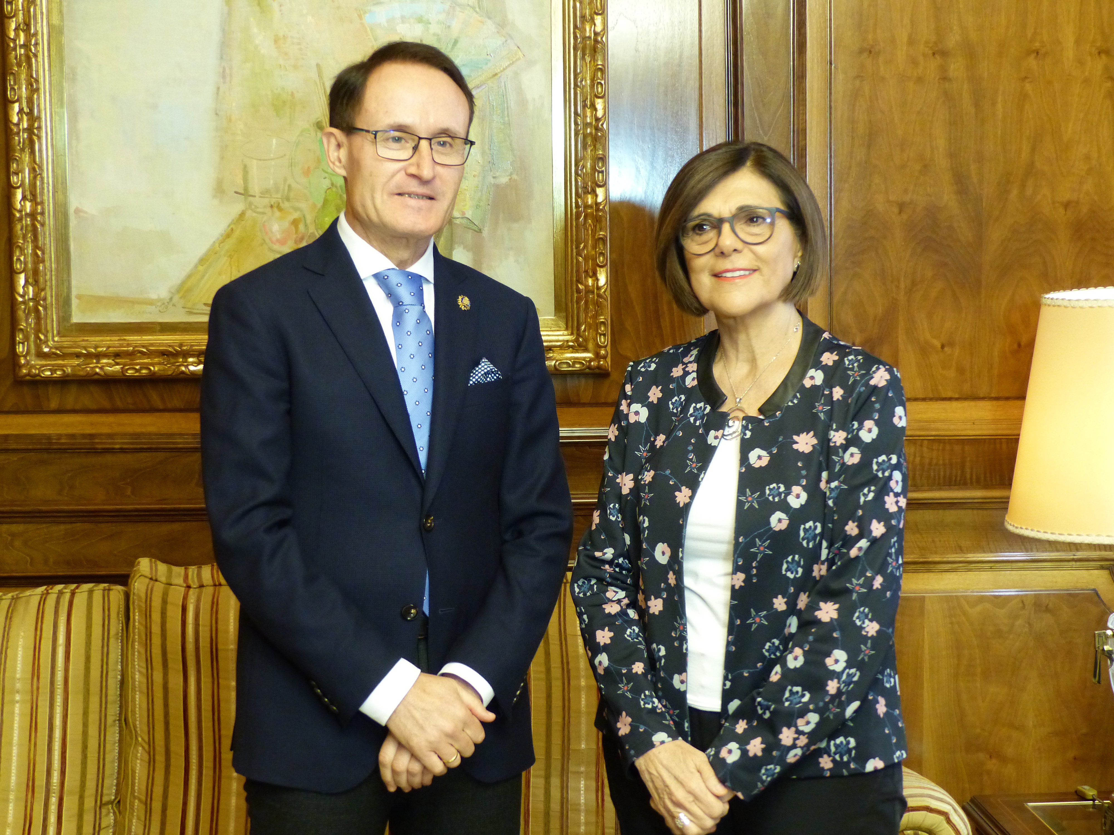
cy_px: 418
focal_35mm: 69
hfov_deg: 28.2
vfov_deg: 21.3
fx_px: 2221
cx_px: 557
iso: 400
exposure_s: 1/15
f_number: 2.8
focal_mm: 12.5
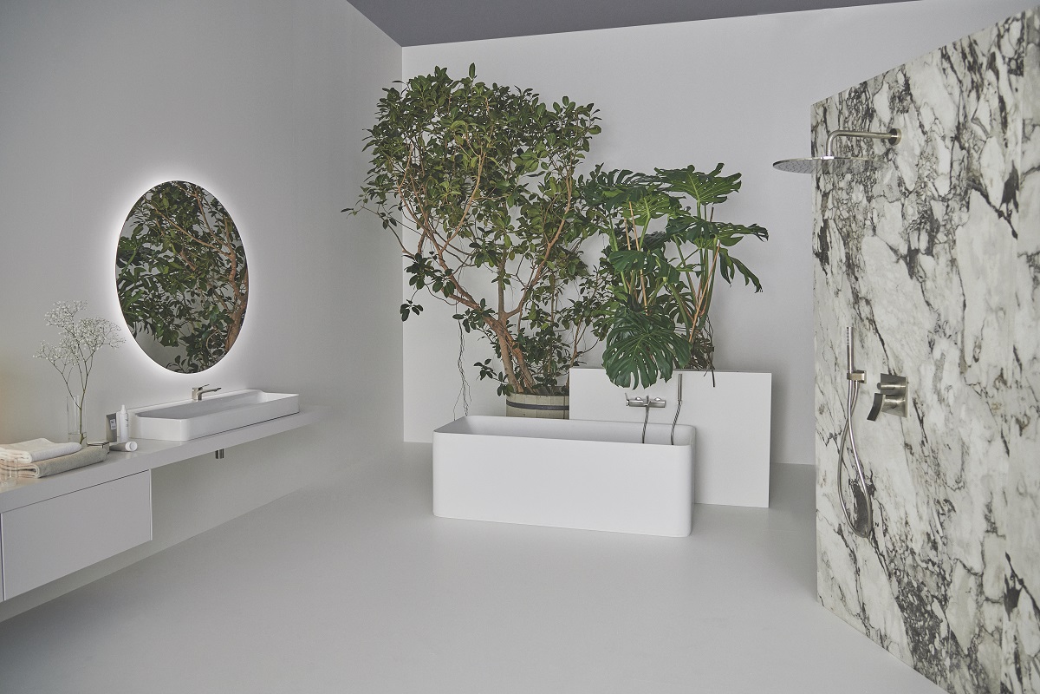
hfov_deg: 73.7
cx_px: 520
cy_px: 347
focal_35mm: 24
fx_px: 693
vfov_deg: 53.1
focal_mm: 24
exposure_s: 1/125
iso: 800
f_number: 4.5
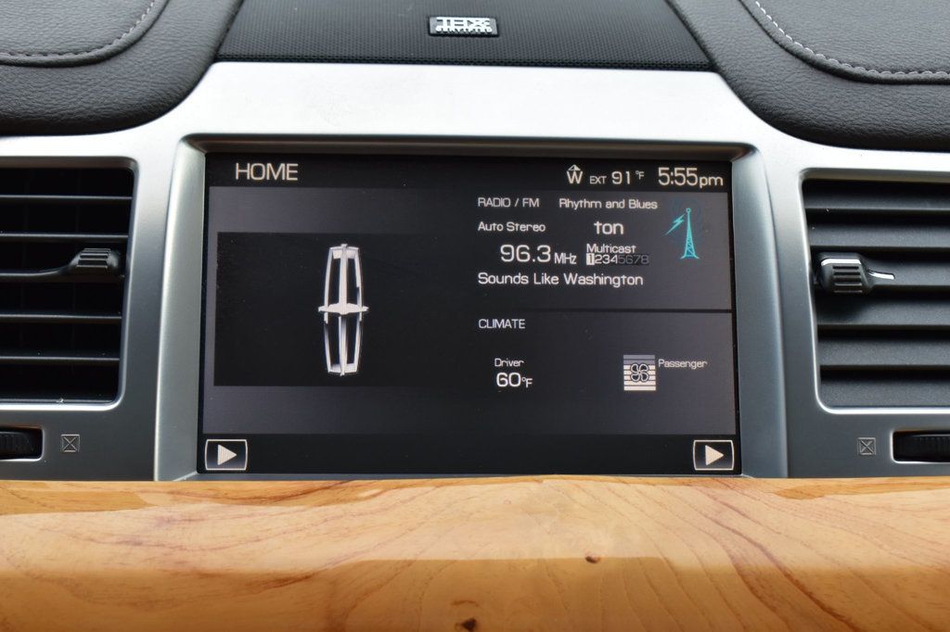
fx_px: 1504
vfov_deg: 23.8
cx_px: 475
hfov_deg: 35.1
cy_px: 316
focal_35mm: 57
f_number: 8
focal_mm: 38
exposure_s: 1/60
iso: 400
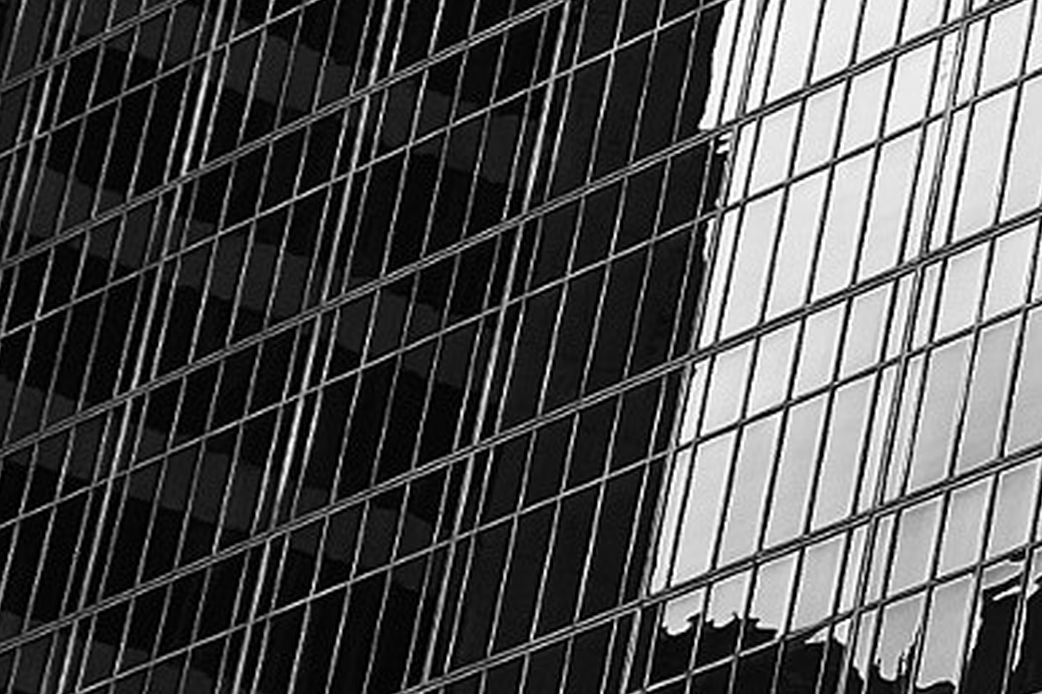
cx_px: 2558
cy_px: -590
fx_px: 7351
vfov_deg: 5.3
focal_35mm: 254
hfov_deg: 7.5
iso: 200
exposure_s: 1/400
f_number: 6.4
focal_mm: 32
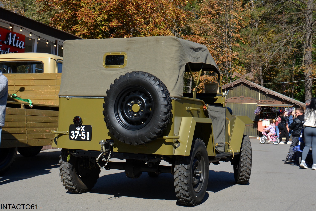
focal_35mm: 48
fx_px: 421
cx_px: 158
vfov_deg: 28.1
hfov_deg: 41.1
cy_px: 106
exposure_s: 1/1600
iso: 400
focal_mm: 32
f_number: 6.3
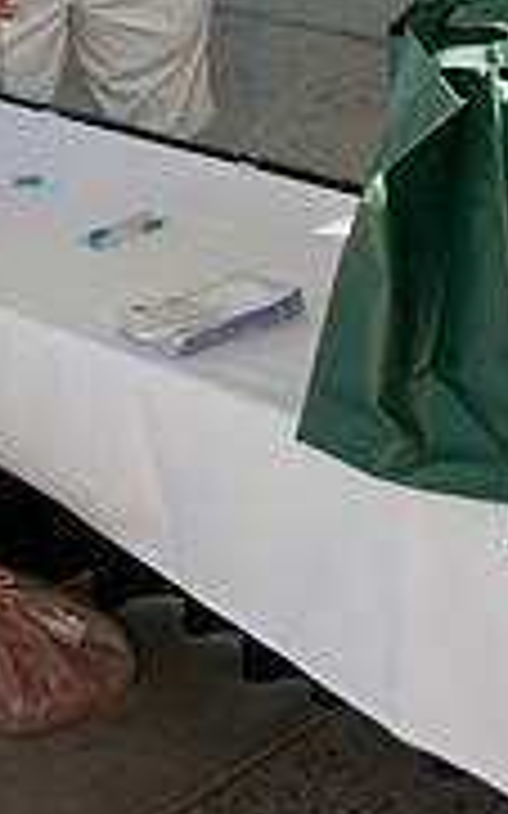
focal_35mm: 91
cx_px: 7
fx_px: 2017
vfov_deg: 21.1
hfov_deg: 14.1
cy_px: -175
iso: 200
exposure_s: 1/100
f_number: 5
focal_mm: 24
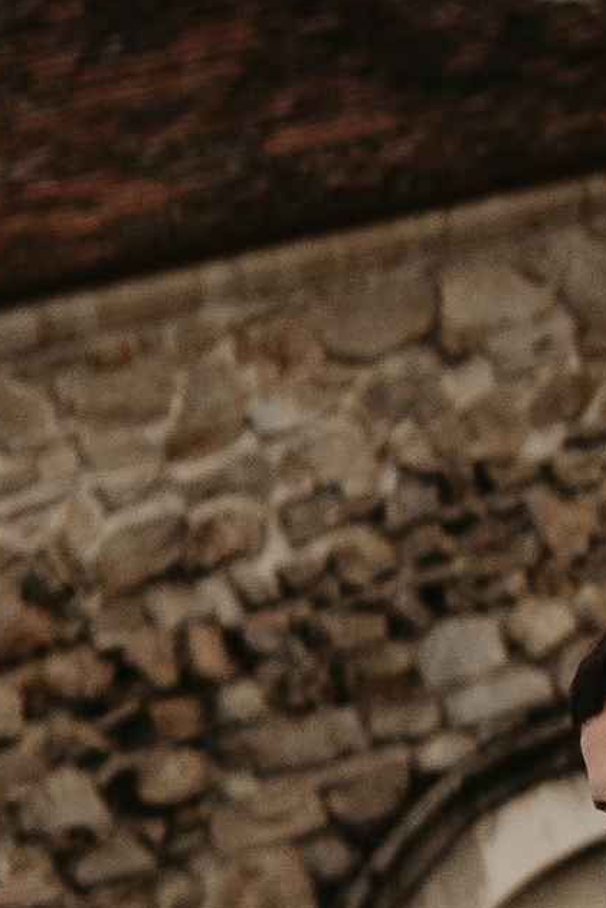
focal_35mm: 213
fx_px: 5375
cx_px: 810
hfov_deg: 6.4
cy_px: 825
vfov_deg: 9.6
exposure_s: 1/8000
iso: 640
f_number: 1.8
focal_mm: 35
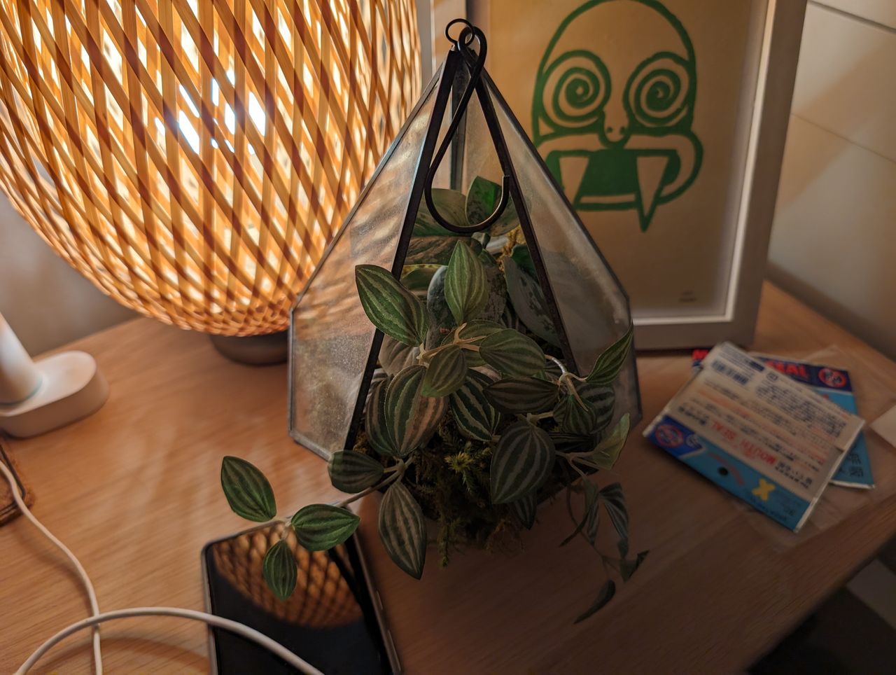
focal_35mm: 24
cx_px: 448
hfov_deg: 71.5
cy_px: 338
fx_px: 622
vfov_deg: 56.9
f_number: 1.68
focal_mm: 6.9
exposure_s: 1/24.4
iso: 15
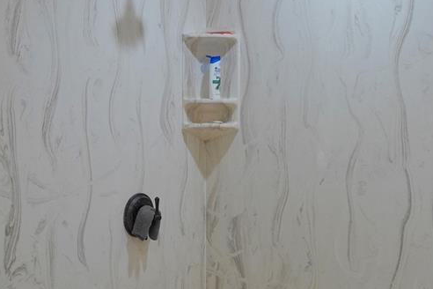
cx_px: 164
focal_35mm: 53
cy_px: 126
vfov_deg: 25.5
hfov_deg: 37.3
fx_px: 638
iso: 640
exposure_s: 1/160
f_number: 4
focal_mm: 17
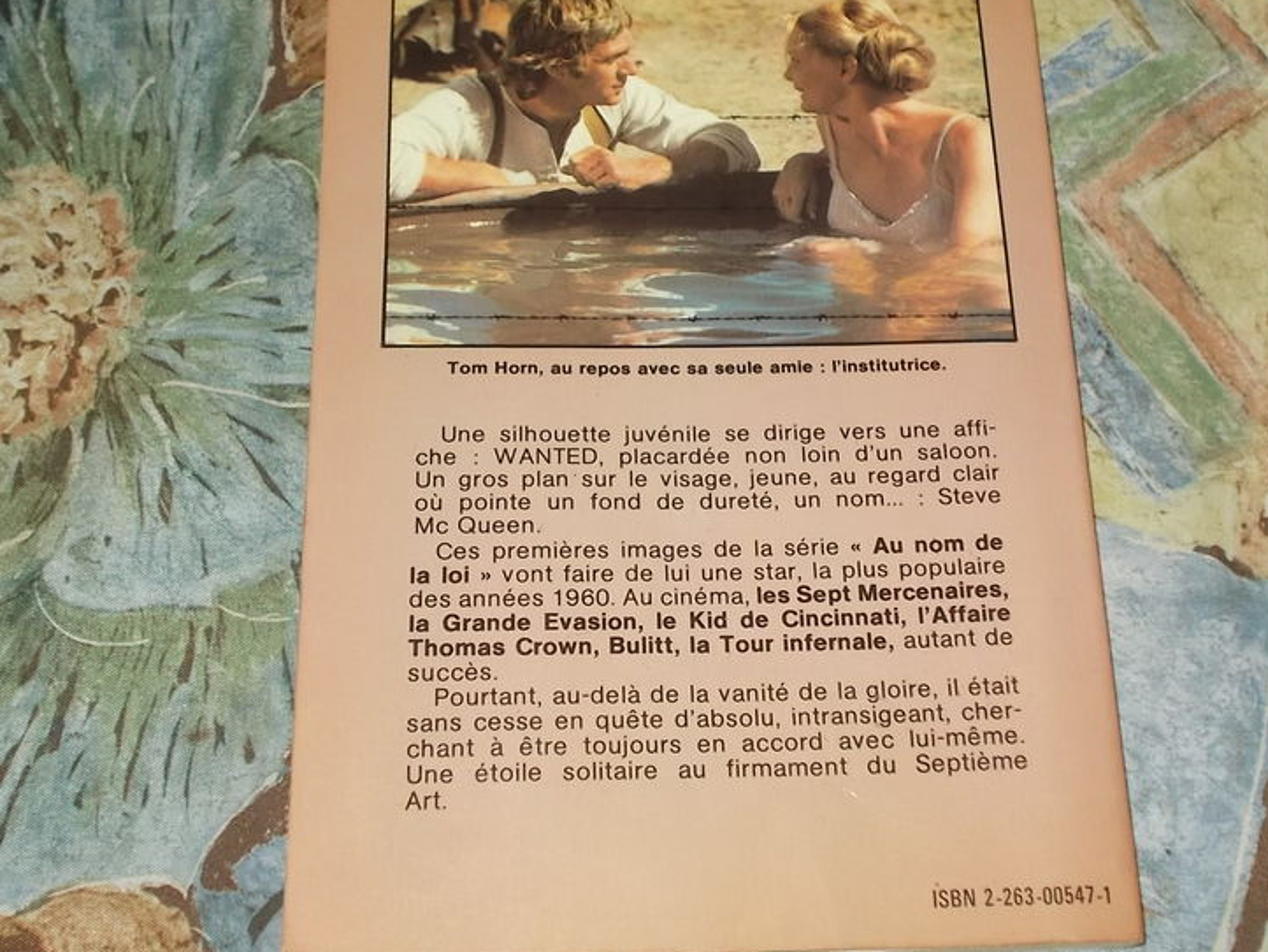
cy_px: 437
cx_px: 710
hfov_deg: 35.5
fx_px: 1979
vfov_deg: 27.0
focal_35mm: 54
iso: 200
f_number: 3.9
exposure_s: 1/30
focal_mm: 6.9
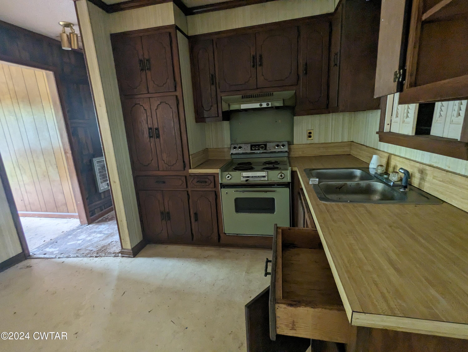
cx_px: 234
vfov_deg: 78.2
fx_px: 217
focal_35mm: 16
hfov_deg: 94.4
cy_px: 176
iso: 306
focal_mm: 2.35
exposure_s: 1/23.8
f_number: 2.2
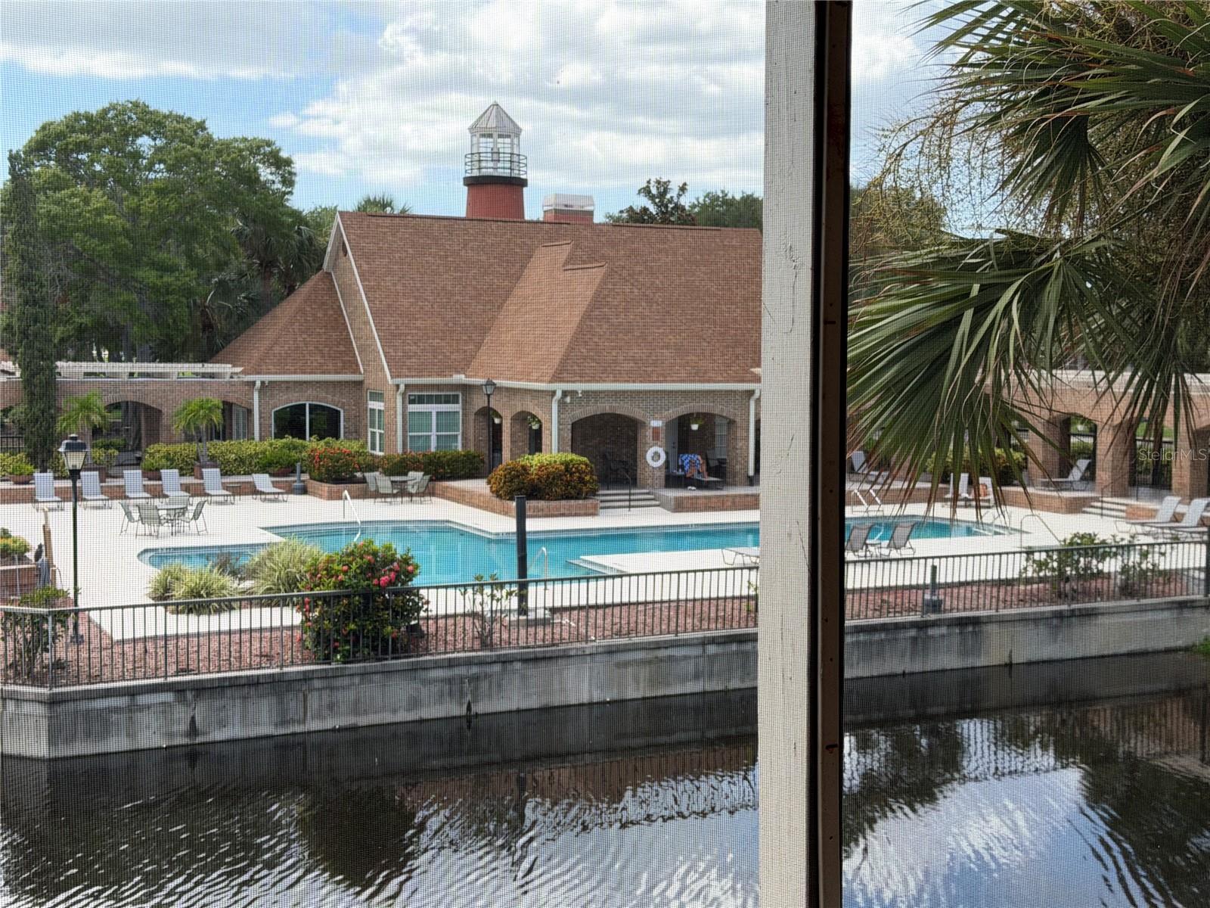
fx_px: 1678
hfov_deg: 39.7
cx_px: 605
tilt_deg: -4.1
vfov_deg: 30.3
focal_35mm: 48
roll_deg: -0.2
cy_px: 454
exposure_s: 1/1642
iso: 80
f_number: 1.78
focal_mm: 6.76
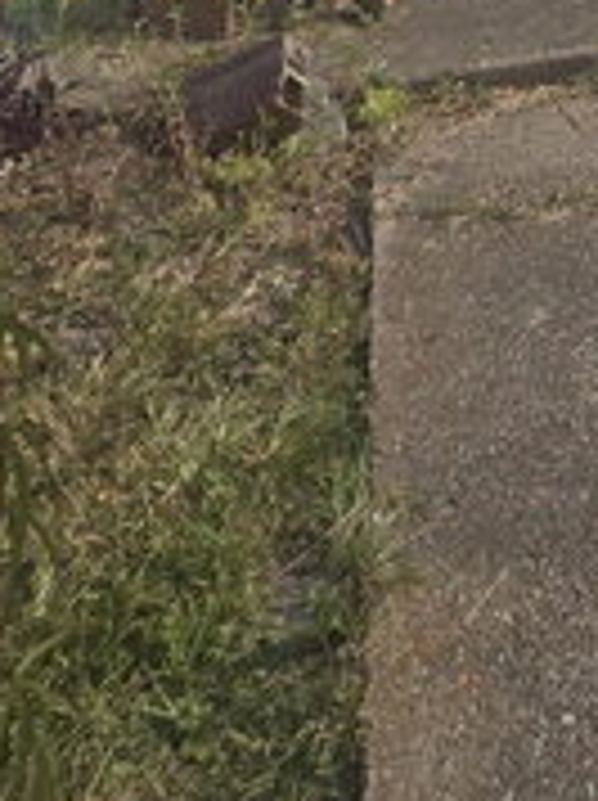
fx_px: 1154
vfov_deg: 24.8
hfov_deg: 25.6
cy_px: -511
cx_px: 746
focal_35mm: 50
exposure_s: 1/1391
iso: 50
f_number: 2.2
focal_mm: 2.2
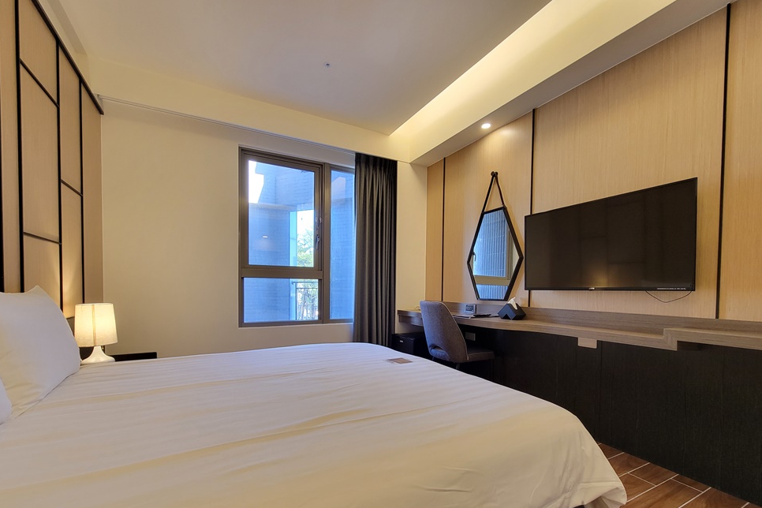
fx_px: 296
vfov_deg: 80.6
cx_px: 372
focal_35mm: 14
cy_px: 294
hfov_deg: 104.2
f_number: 2.2
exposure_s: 1/60
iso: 200
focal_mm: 2.2
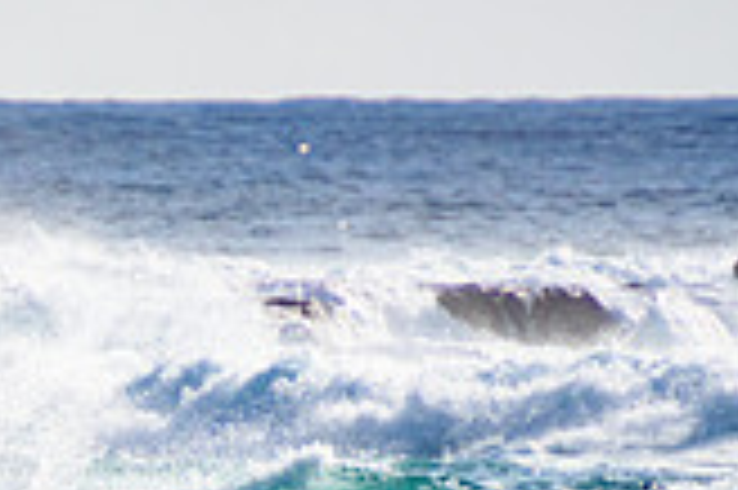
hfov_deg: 1.0
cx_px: -108
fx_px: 43477
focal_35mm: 2123
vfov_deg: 0.6
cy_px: 632
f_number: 5.6
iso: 250
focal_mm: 400
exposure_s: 1/2000
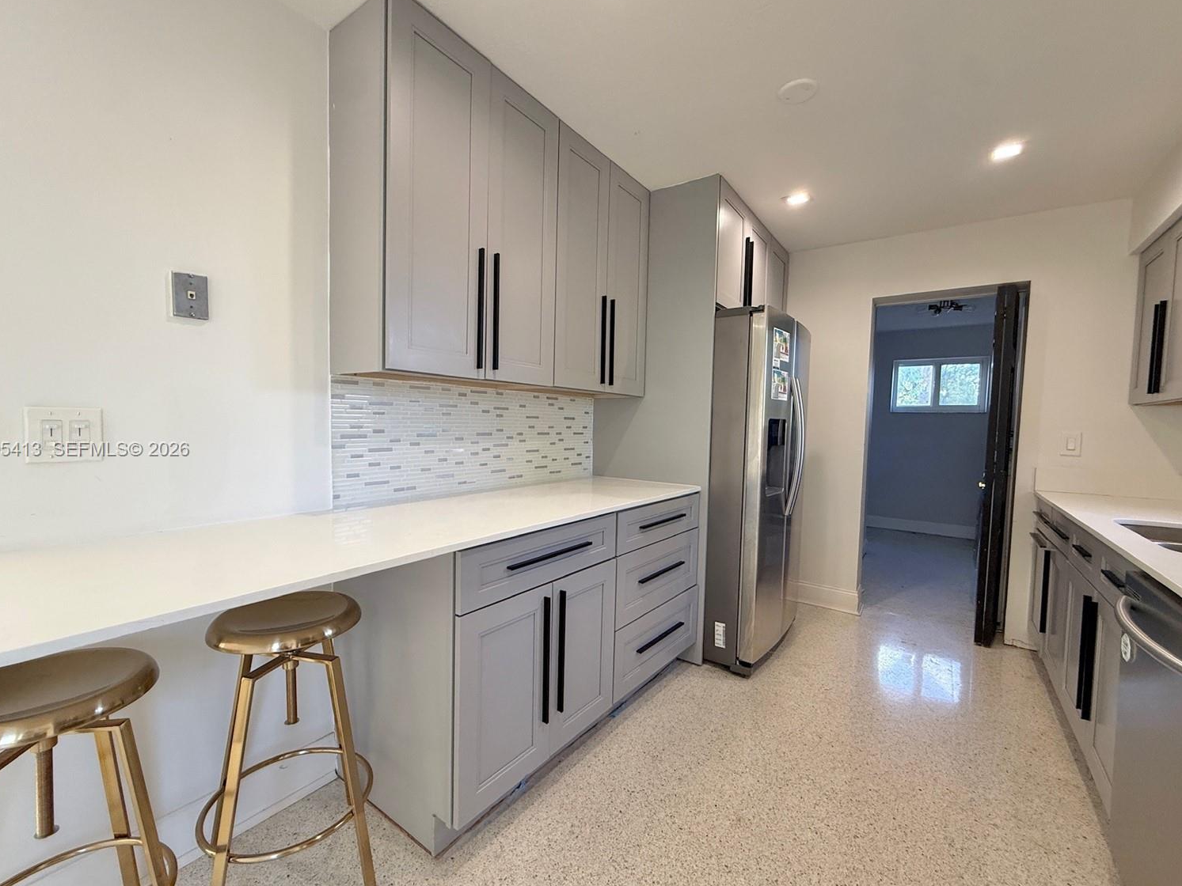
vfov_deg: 81.7
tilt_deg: -2.9
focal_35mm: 15
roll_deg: -1.7
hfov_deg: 98.1
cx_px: 576
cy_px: 450
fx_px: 512
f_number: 2.2
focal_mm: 2.22
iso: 250
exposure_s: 1/120
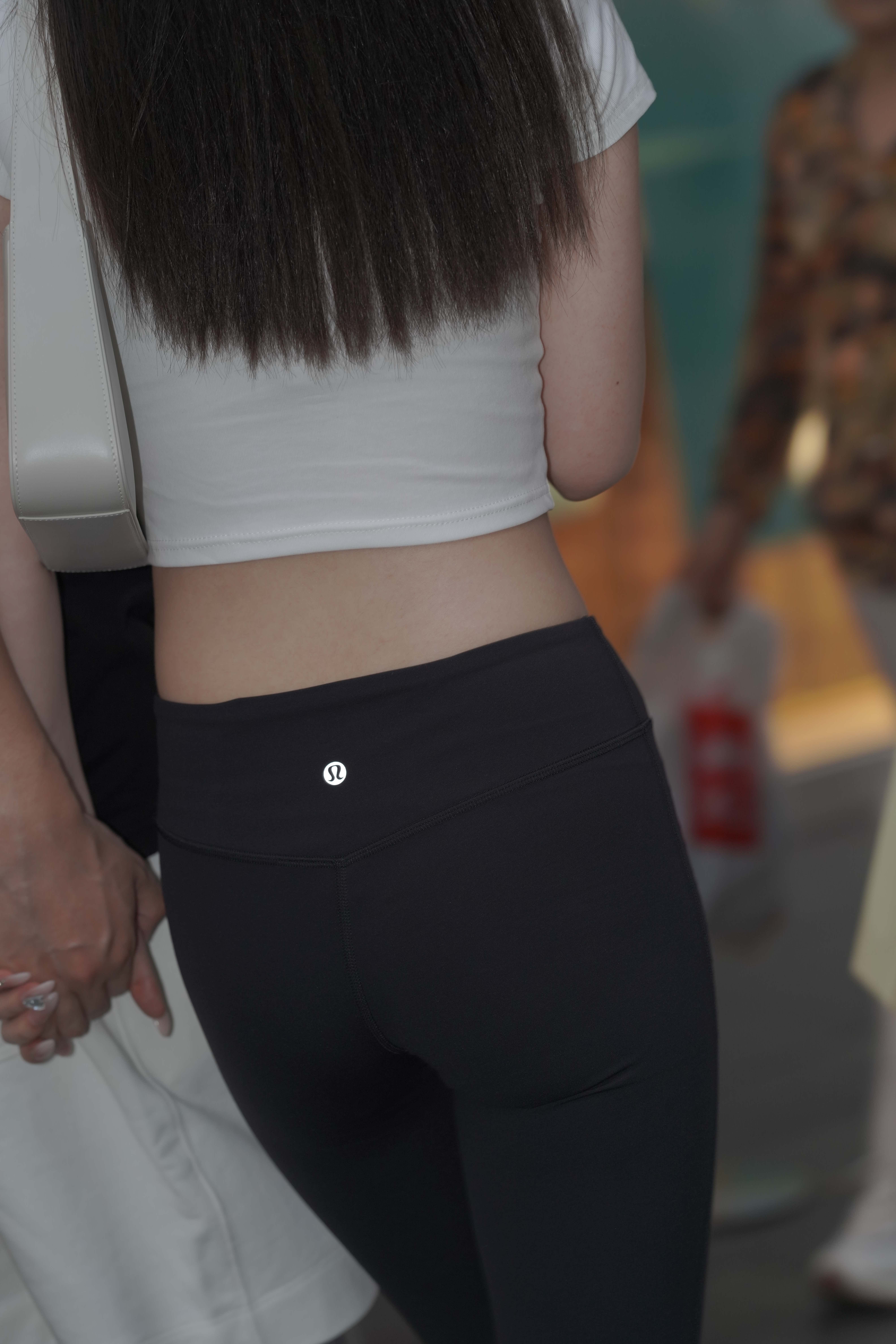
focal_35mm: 135
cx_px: 448
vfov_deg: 15.2
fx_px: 5040
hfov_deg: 10.2
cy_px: 672
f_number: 4.5
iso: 400
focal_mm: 135
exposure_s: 1/200
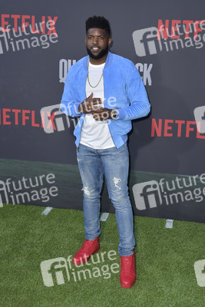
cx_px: 102
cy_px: 154
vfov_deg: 44.5
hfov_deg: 30.5
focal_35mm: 44
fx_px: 375
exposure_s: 1/250
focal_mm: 44
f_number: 6.3
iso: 320
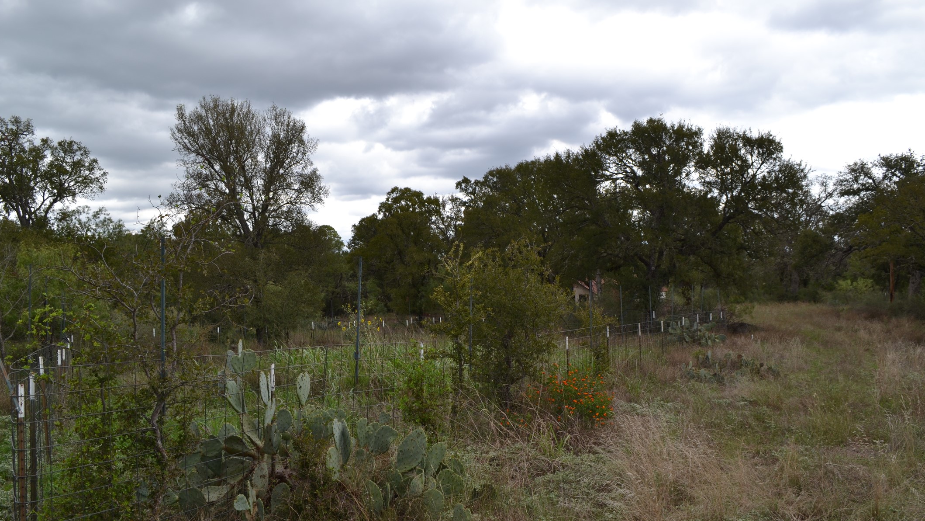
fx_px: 711
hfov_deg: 66.1
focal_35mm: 29
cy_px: 302
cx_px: 457
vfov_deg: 40.1
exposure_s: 1/160
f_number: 6.3
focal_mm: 18
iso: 100
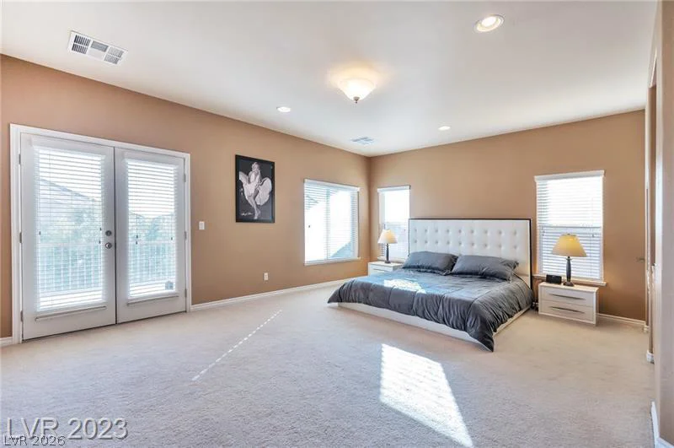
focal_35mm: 16
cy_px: 224
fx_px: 299
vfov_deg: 73.6
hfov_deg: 96.8
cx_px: 337
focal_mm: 16
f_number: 9
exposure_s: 1/50
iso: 400
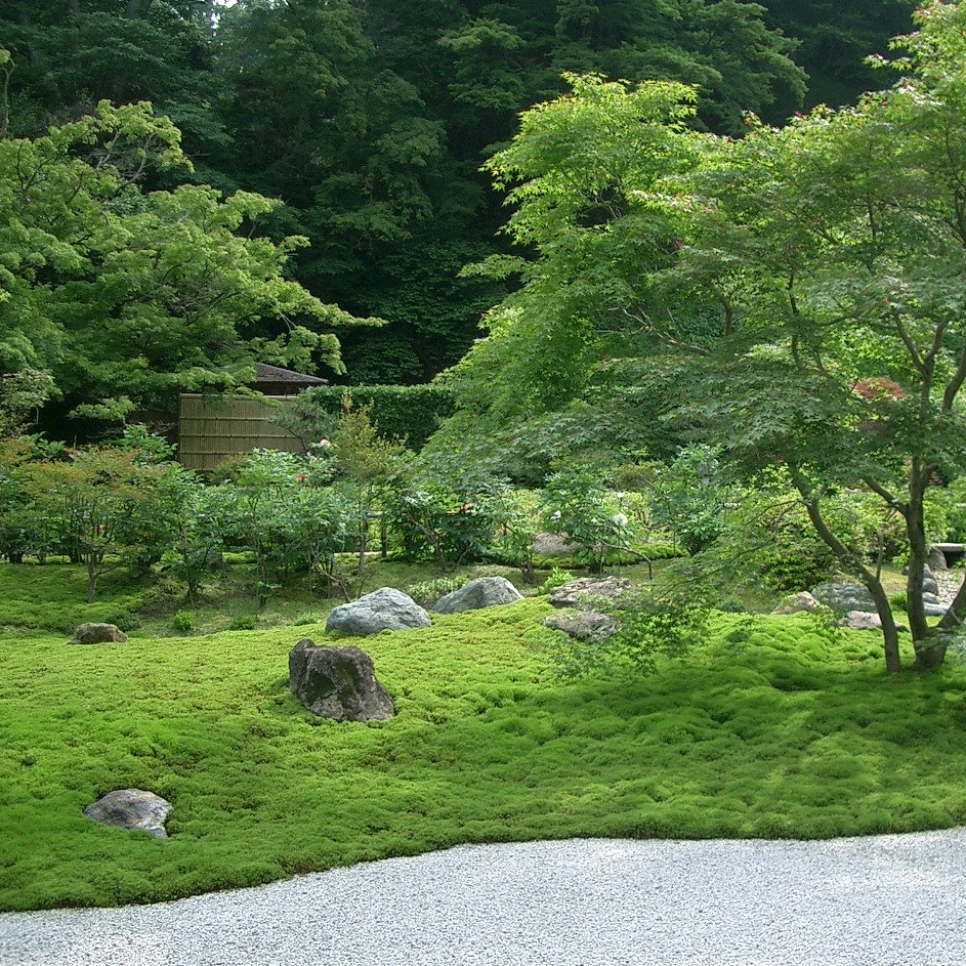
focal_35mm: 42
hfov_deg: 39.6
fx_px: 1326
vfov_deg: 40.0
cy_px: 490
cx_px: 628
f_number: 2.6
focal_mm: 5.8
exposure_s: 1/250
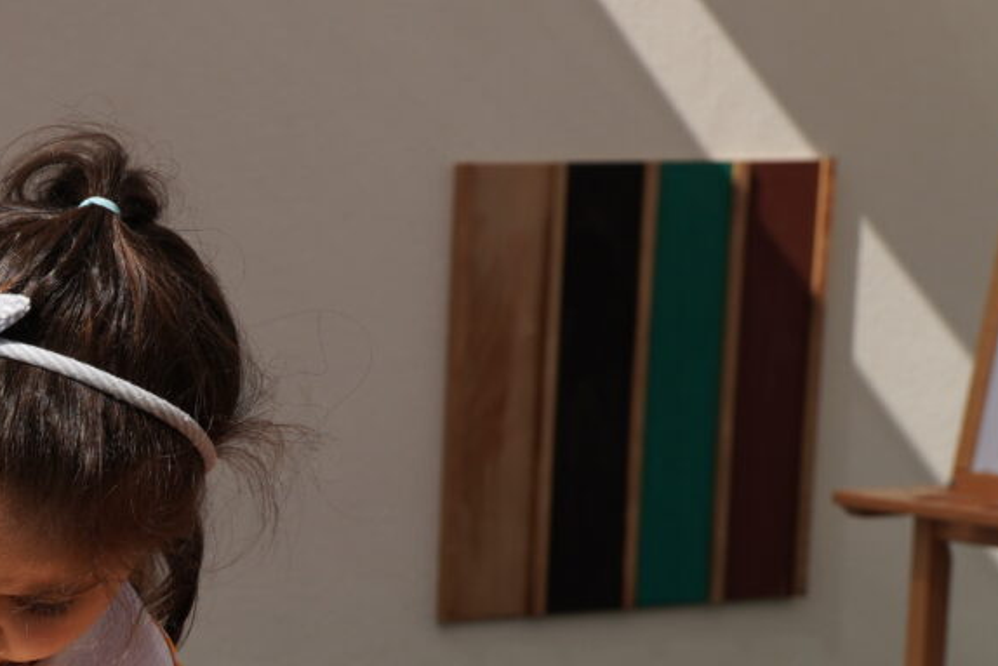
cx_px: -256
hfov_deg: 19.0
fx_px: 2782
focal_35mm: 100
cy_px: 805
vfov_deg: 13.3
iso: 100
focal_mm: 25
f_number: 4.5
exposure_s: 1/1000
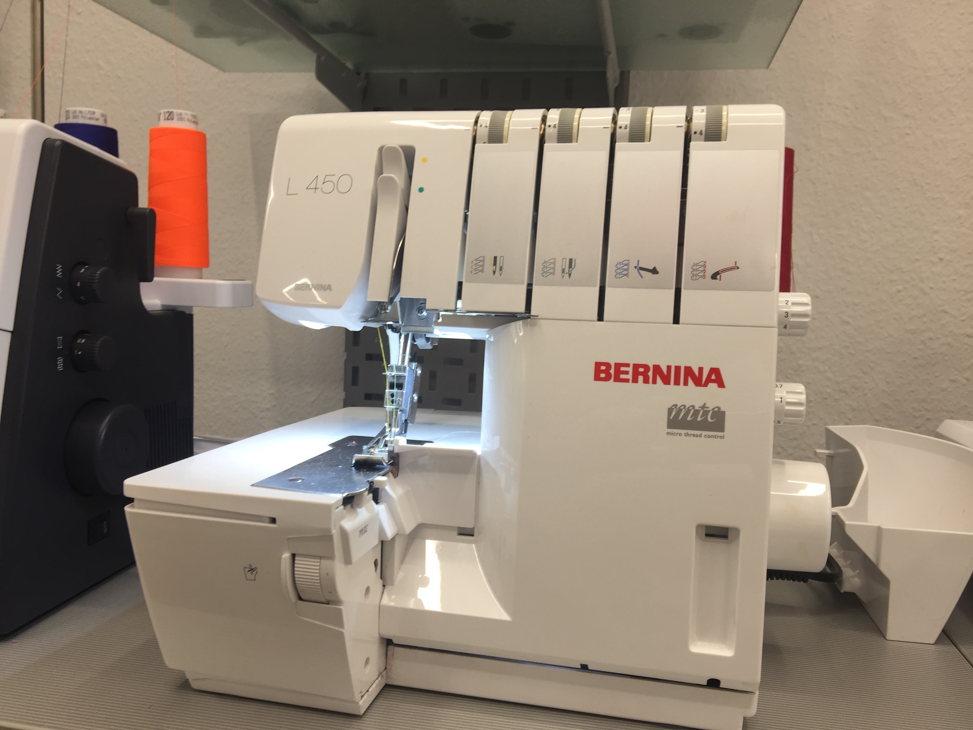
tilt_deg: -5.5
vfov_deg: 48.2
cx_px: 486
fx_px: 815
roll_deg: -3.9
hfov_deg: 61.7
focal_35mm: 29
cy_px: 365
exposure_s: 1/50
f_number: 2.2
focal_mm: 4.15
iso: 32
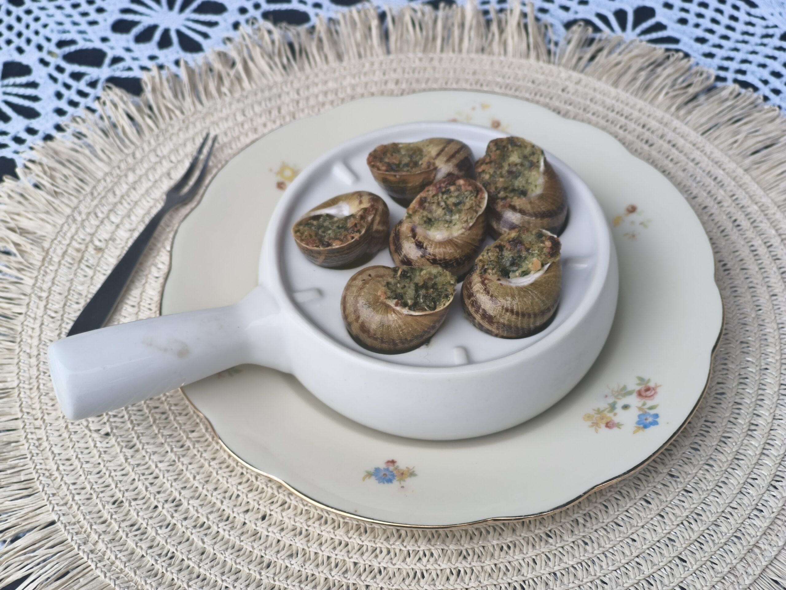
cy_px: 295
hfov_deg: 38.2
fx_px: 1135
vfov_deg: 29.1
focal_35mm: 50
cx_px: 393
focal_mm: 7.1
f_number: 1.85
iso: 100
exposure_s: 1/171
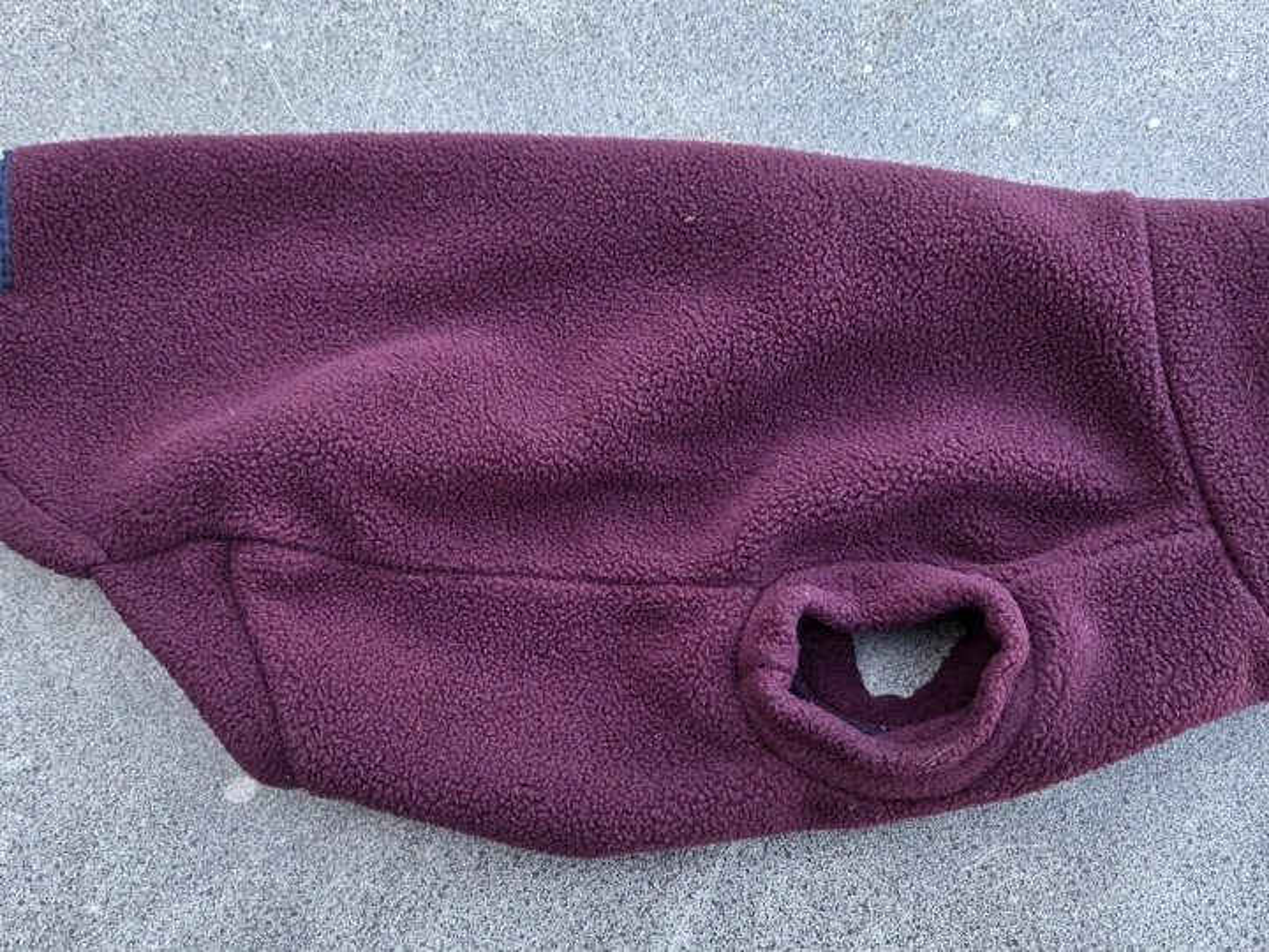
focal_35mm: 23
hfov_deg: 73.9
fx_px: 843
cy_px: 476
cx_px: 634
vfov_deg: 58.9
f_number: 1.8
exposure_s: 1/182
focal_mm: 5.4
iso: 125
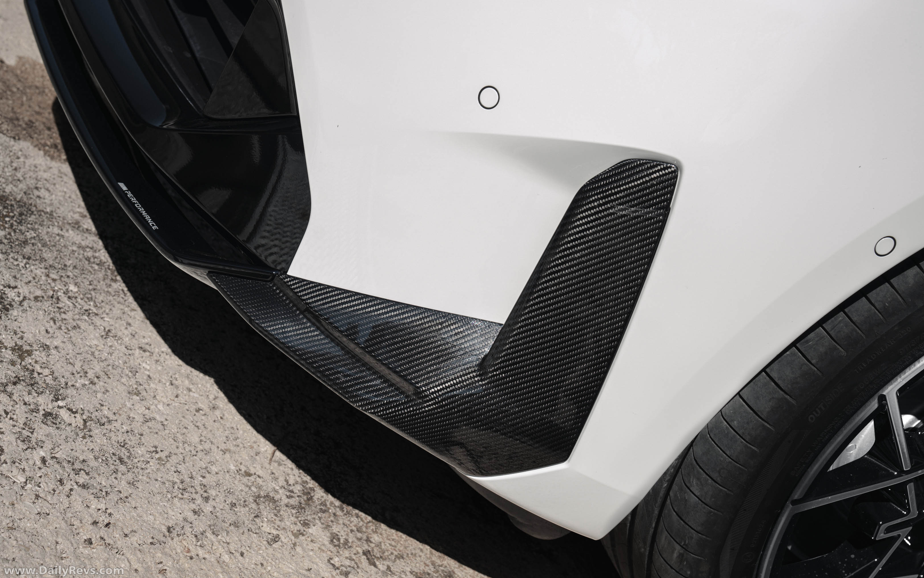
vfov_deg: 25.8
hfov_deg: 40.3
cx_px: 462
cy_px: 272
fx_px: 1259
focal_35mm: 50
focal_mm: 49
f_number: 7.1
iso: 64
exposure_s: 1/80
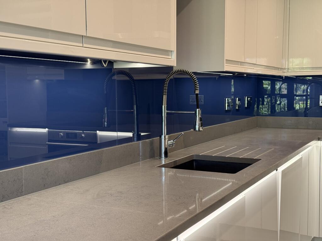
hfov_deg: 39.7
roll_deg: +0.8
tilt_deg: -3.9
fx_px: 446
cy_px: 120
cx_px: 161
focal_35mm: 48
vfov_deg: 30.3
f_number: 1.78
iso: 100
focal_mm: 6.76
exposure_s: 1/50
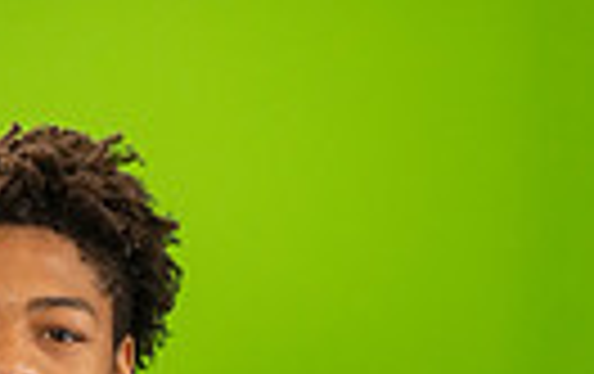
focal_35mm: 167
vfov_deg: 7.6
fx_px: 2708
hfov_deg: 12.4
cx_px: 50
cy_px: 695
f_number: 20
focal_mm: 24
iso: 800
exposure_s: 1/60
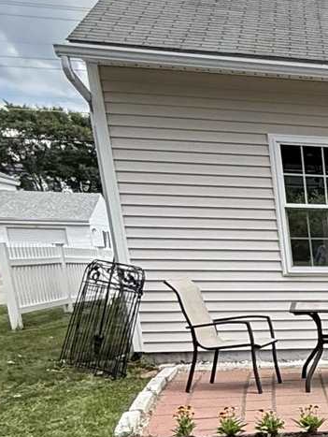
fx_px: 871
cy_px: 517
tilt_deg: -17.9
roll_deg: -2.7
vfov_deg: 25.4
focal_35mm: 69
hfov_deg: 16.0
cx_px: 680
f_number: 2.2
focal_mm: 2.22
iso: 64
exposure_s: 1/1399
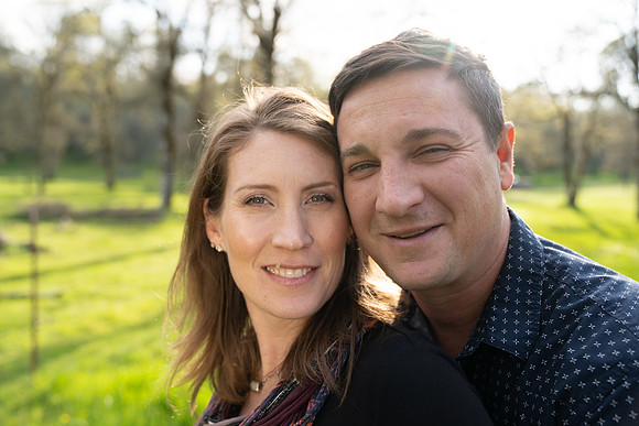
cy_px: 213
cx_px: 320
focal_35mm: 31
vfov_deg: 42.3
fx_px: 550
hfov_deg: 60.3
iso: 160
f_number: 3.2
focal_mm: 31
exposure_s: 1/250
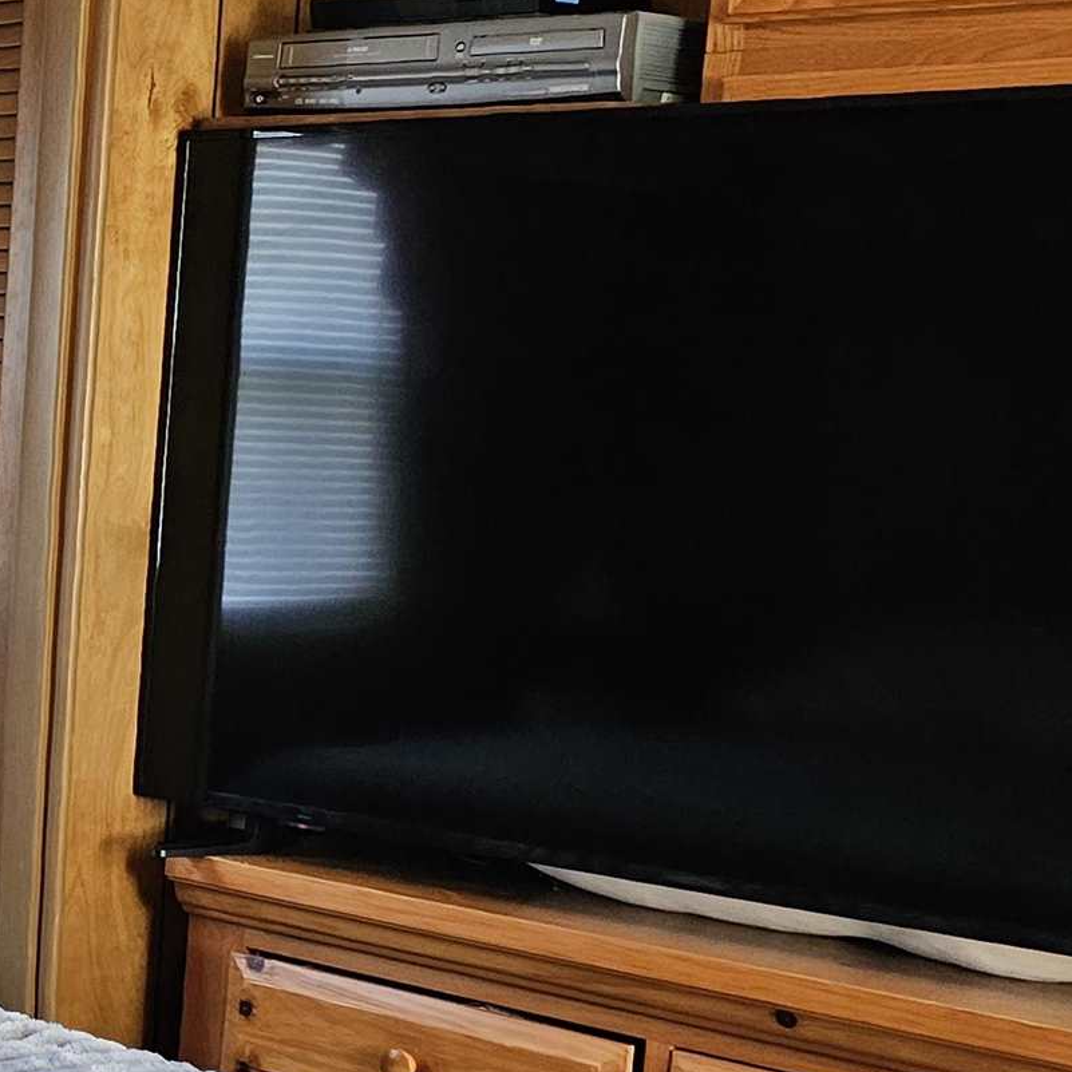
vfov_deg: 22.2
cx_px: -563
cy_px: 614
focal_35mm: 78
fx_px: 2733
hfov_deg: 19.2
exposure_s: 1/120
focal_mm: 6.3
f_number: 1.7
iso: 1000
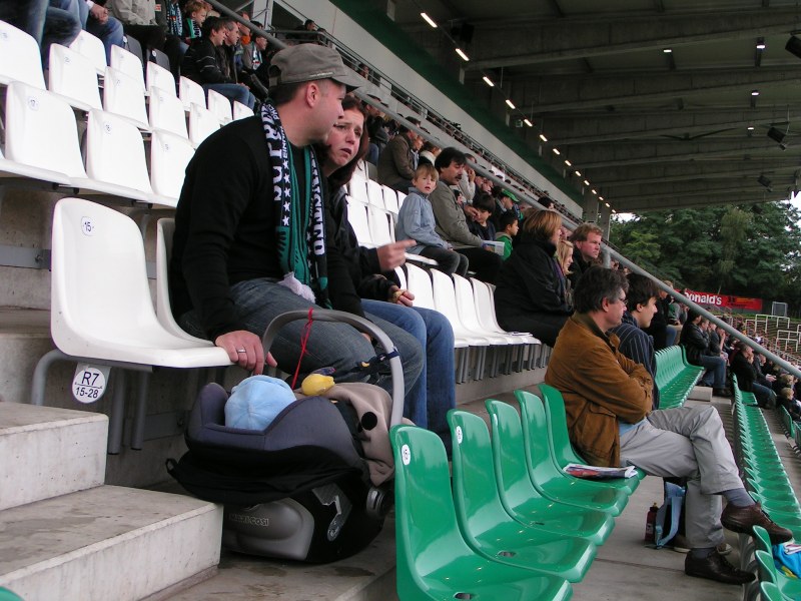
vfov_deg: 29.7
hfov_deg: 38.9
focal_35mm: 49
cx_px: 400
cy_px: 300
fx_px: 1134
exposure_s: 1/100
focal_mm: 7.6
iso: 50
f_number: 4
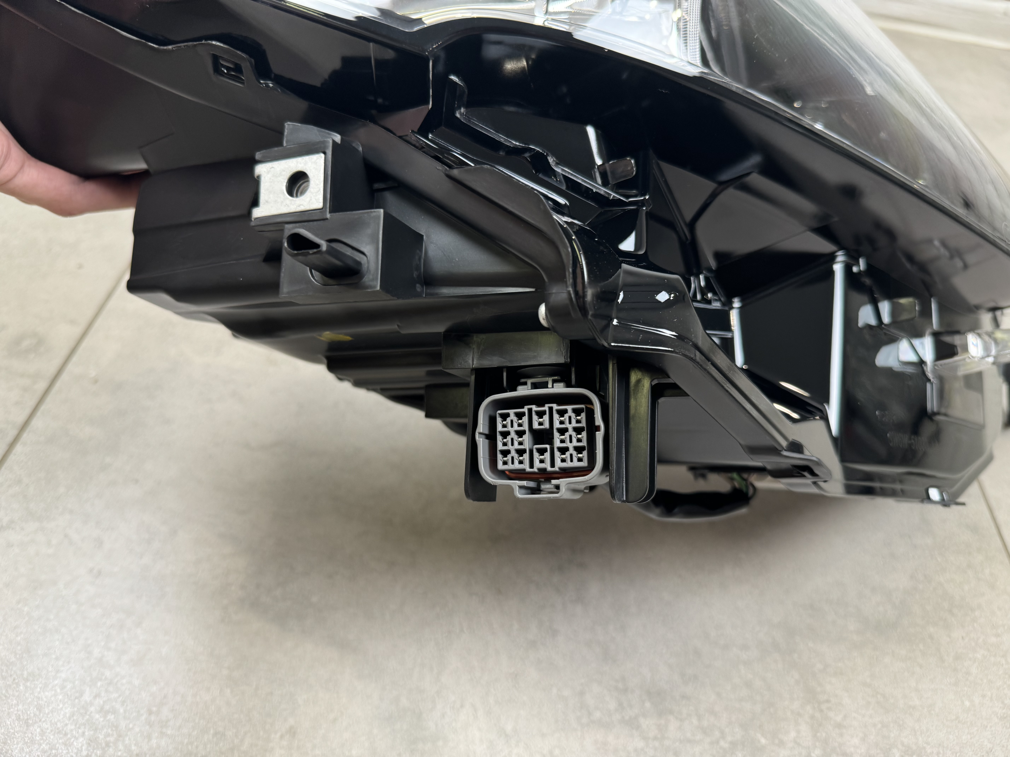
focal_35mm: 24
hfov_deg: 71.6
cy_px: 378
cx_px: 505
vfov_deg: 56.8
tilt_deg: -47.3
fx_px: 700
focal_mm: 6.76
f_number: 1.78
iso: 125
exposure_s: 1/50
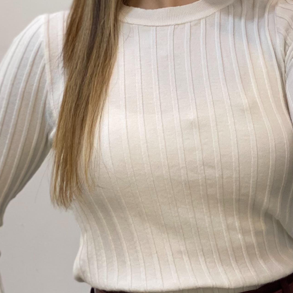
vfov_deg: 12.0
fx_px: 1389
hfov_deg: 12.0
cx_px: 198
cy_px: 77
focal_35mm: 145
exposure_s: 1/100
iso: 80
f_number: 2
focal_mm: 6
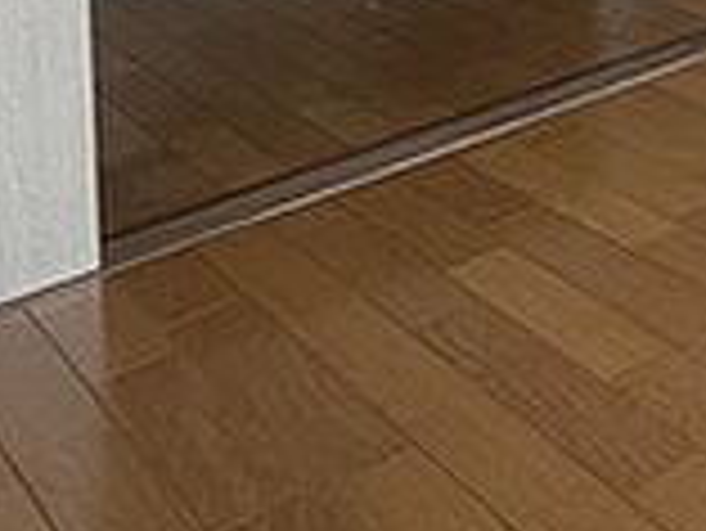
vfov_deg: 19.9
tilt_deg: -3.2
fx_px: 1163
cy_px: -387
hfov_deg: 20.2
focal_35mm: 57
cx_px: 1354
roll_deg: +0.3
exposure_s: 1/121
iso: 80
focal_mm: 2.22
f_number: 2.2
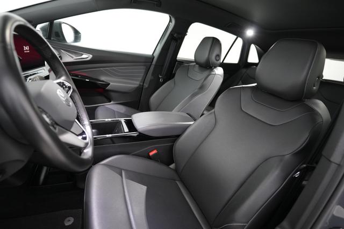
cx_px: 172
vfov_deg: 70.4
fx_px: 162
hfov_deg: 93.3
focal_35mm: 17
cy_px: 114
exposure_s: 1/30
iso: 2000
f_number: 2.8
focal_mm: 17
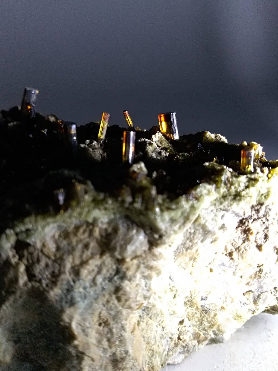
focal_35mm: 26
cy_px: 186
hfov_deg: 53.1
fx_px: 278
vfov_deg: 67.3
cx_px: 139
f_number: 2
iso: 397
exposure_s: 1/33.3
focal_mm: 3.54
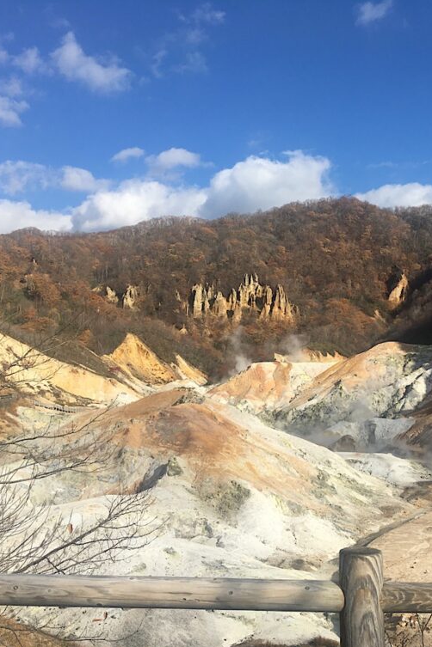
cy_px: 329
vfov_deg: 47.4
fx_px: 738
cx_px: 296
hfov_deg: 32.3
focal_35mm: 41
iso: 25
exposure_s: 1/2024
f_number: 2.2
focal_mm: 4.15
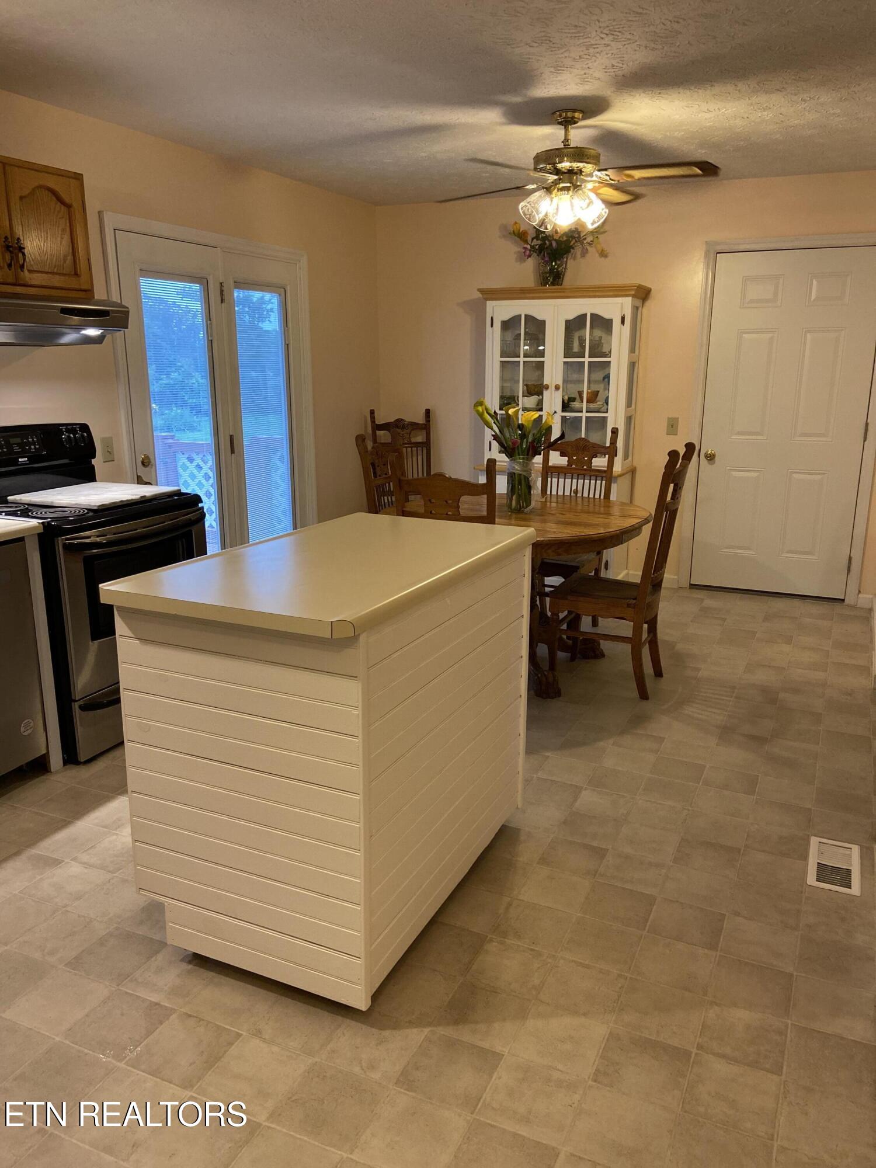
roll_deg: +1.4
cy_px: 584
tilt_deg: -11.7
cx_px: 438
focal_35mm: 26
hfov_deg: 53.1
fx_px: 877
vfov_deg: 67.3
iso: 200
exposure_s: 1/60
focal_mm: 4.25
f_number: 1.8
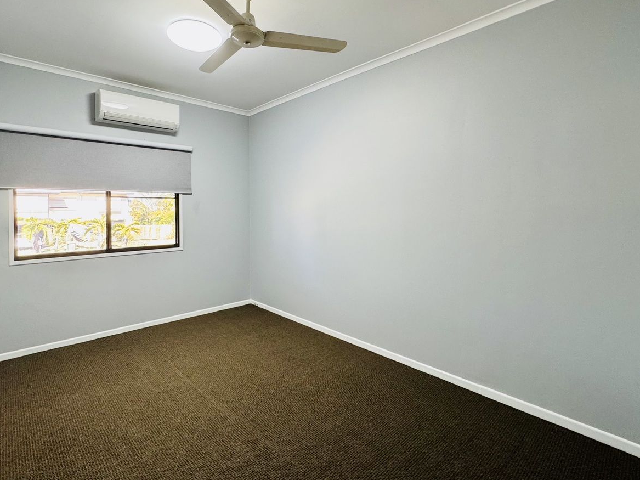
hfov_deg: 87.6
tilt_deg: -1.1
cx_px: 296
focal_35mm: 18
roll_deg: +0.2
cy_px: 215
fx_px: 333
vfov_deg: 71.4
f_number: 2.2
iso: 200
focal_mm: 2.22
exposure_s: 1/50
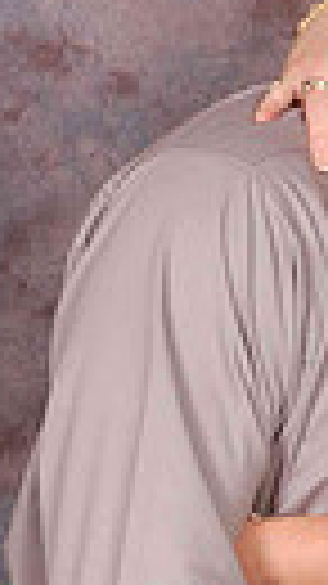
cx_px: 505
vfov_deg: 9.9
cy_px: 513
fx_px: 3360
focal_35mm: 217
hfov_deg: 5.5
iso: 200
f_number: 10
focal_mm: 40
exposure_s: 1/125
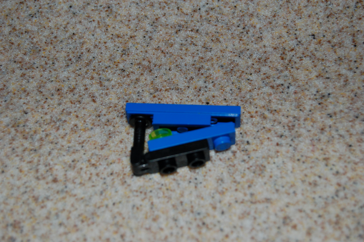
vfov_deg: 16.5
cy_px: 121
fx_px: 833
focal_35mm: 82
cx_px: 182
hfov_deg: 24.6
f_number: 5.6
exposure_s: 1/60
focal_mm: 55
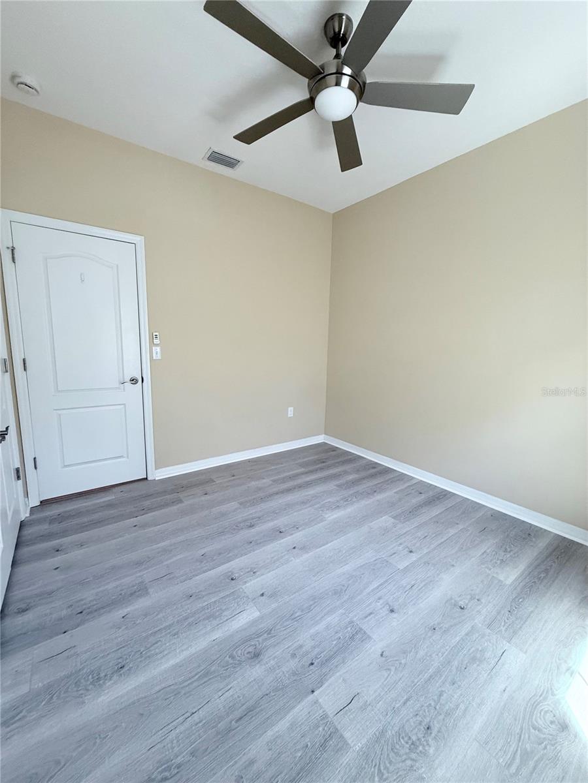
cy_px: 392
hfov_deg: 85.7
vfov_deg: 102.1
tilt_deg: -8.2
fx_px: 317
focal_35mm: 14
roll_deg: -1.7
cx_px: 294
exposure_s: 1/99
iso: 320
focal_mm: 2.22
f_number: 2.2
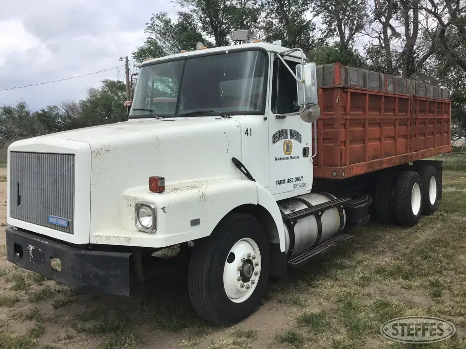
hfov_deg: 58.4
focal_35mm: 31
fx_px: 417
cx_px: 233
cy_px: 174
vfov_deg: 45.4
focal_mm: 3.3
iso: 25
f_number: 2.4
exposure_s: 1/1072
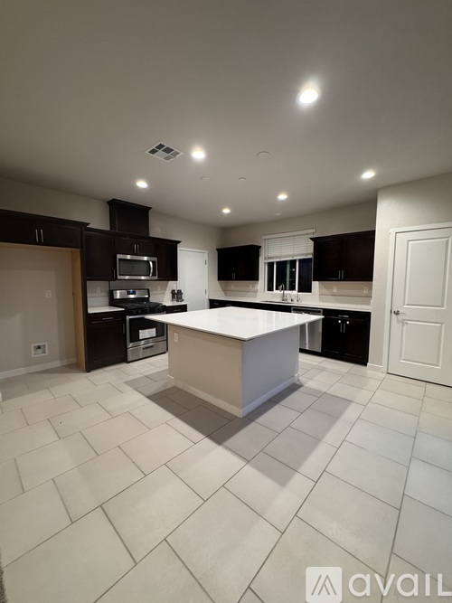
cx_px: 226
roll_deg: -0.2
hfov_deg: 85.7
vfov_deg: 102.1
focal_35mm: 14
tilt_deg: -5.0
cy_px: 302
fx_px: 244
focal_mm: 2.22
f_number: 2.2
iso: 320
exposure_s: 1/60
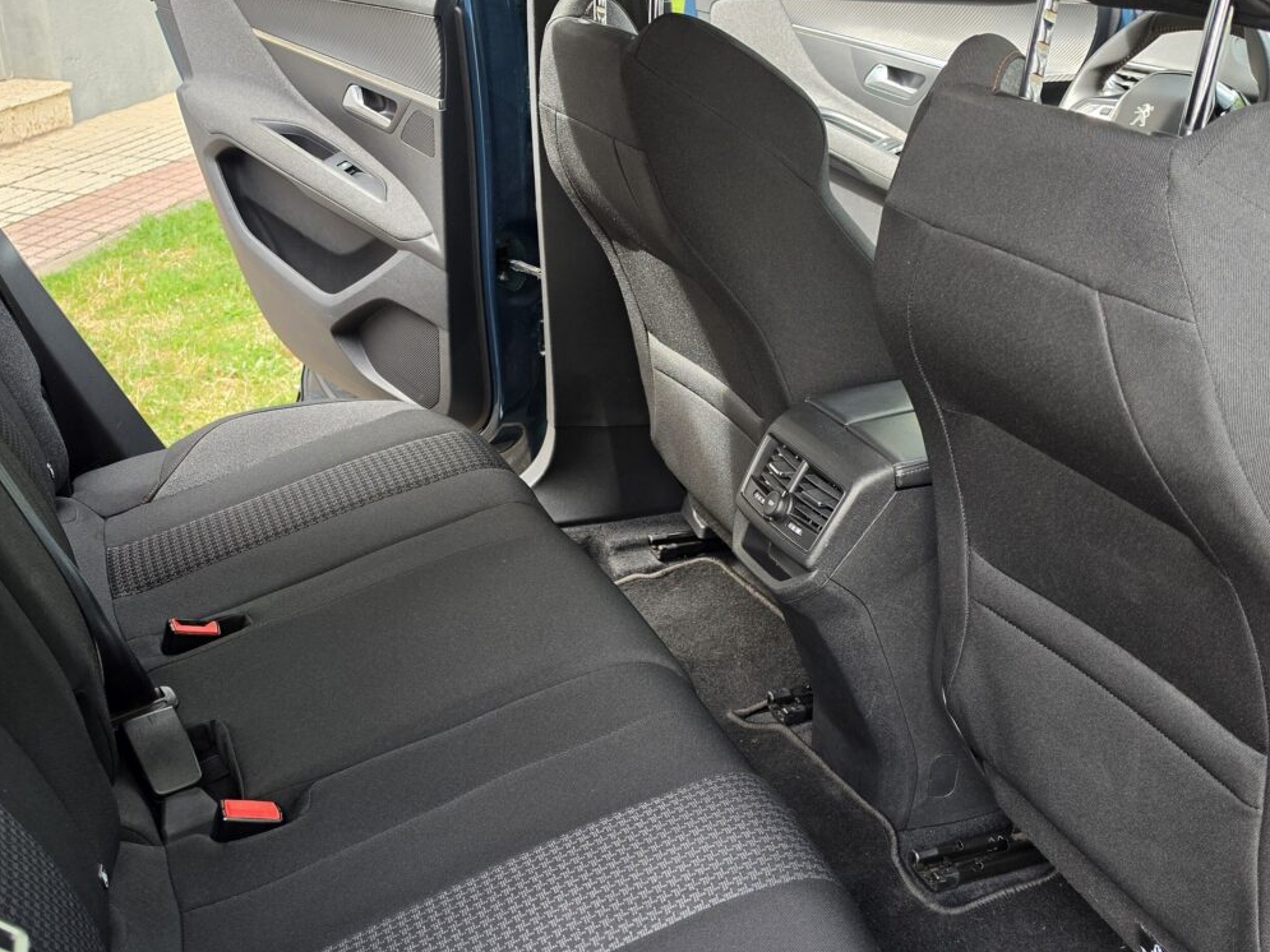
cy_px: 514
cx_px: 659
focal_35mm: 37
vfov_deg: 38.6
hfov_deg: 50.1
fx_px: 1357
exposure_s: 1/180
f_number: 1.4
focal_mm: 6.5
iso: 80
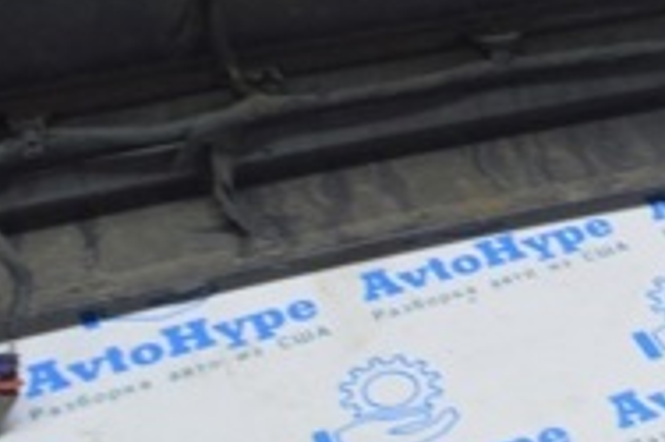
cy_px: -179
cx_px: 736
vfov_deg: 12.8
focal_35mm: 102
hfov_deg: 19.2
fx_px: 1882
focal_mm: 20
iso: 400
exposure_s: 1/20
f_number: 5.6
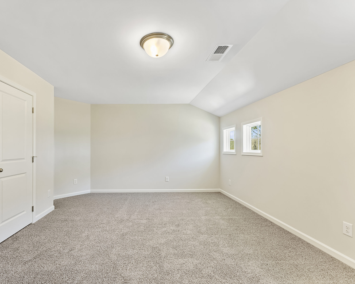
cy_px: 143
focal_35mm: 16
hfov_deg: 92.3
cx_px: 148
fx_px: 168
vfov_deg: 80.4
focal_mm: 14
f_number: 7.1
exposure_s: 1/2.5
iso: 400
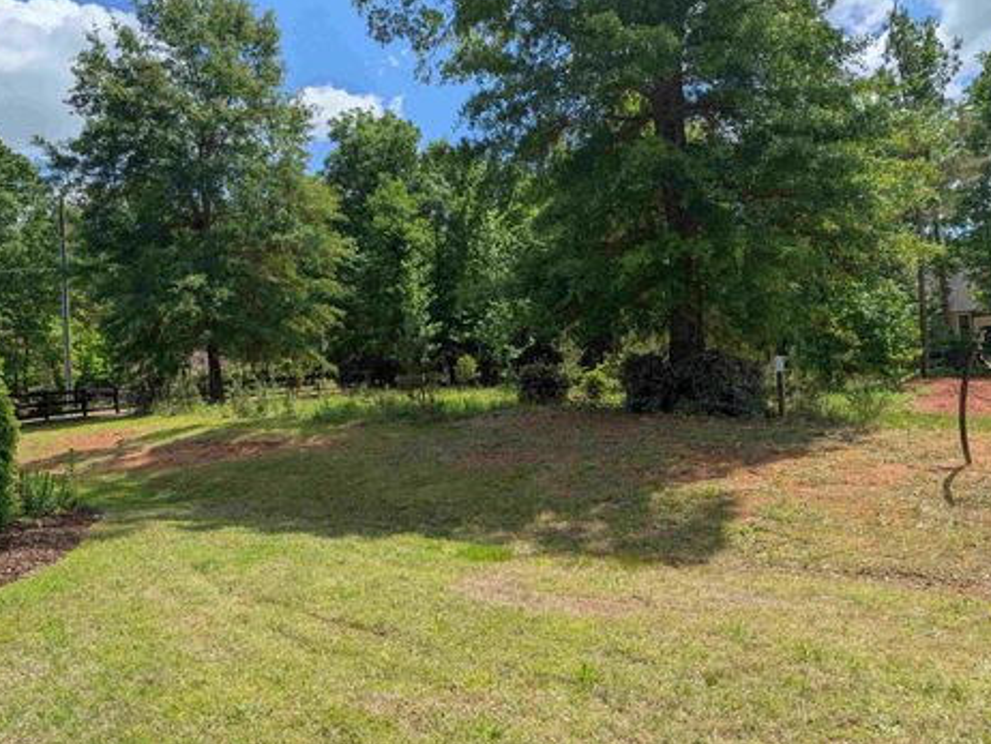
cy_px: 352
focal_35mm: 26
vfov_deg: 53.1
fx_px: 745
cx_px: 489
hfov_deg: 67.3
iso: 44
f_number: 1.85
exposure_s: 1/2513
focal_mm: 6.81
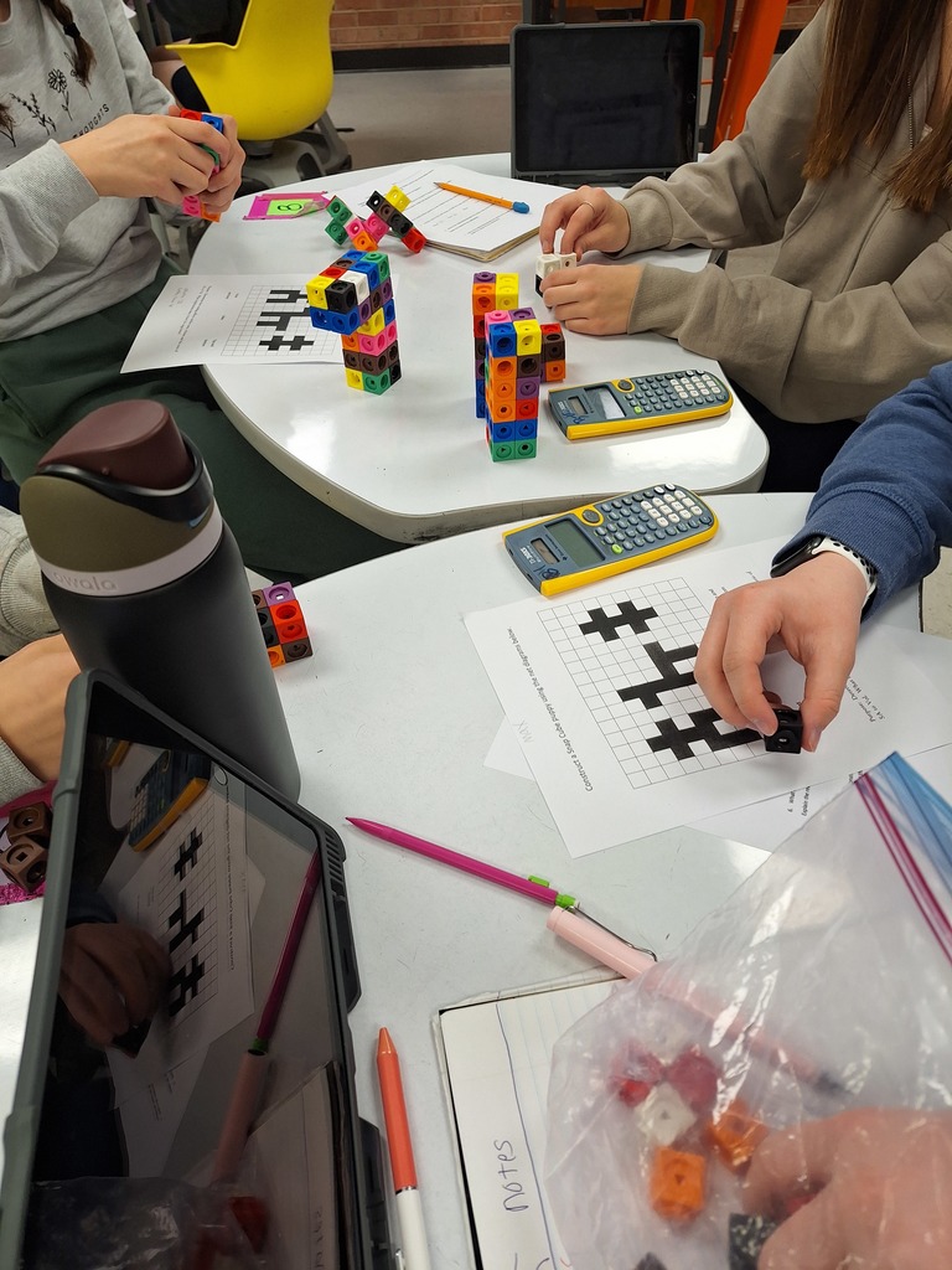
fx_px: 843
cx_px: 476
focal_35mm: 23
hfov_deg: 58.9
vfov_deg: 73.9
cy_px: 635
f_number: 1.8
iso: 40
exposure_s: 1/60
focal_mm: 5.54
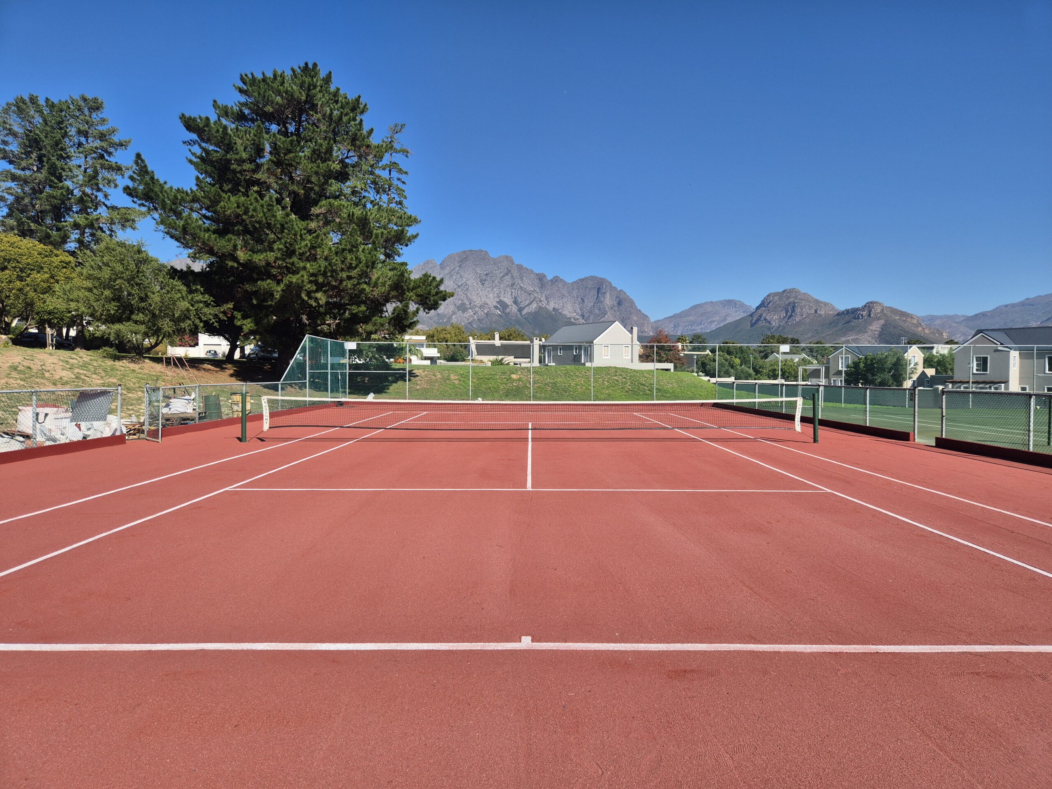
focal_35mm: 23
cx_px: 526
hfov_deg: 73.9
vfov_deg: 58.9
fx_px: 699
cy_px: 394
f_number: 1.8
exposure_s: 1/1960
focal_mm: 5.4
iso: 25
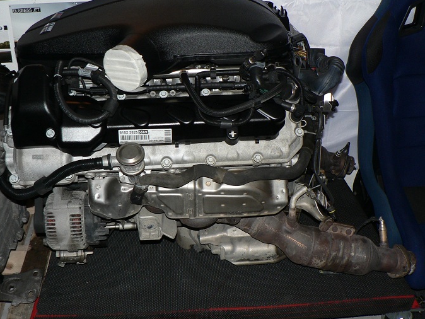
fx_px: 504
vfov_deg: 35.2
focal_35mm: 41
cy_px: 156
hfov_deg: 45.7
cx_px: 193
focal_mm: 6
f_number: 2.8
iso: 100
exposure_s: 1/60
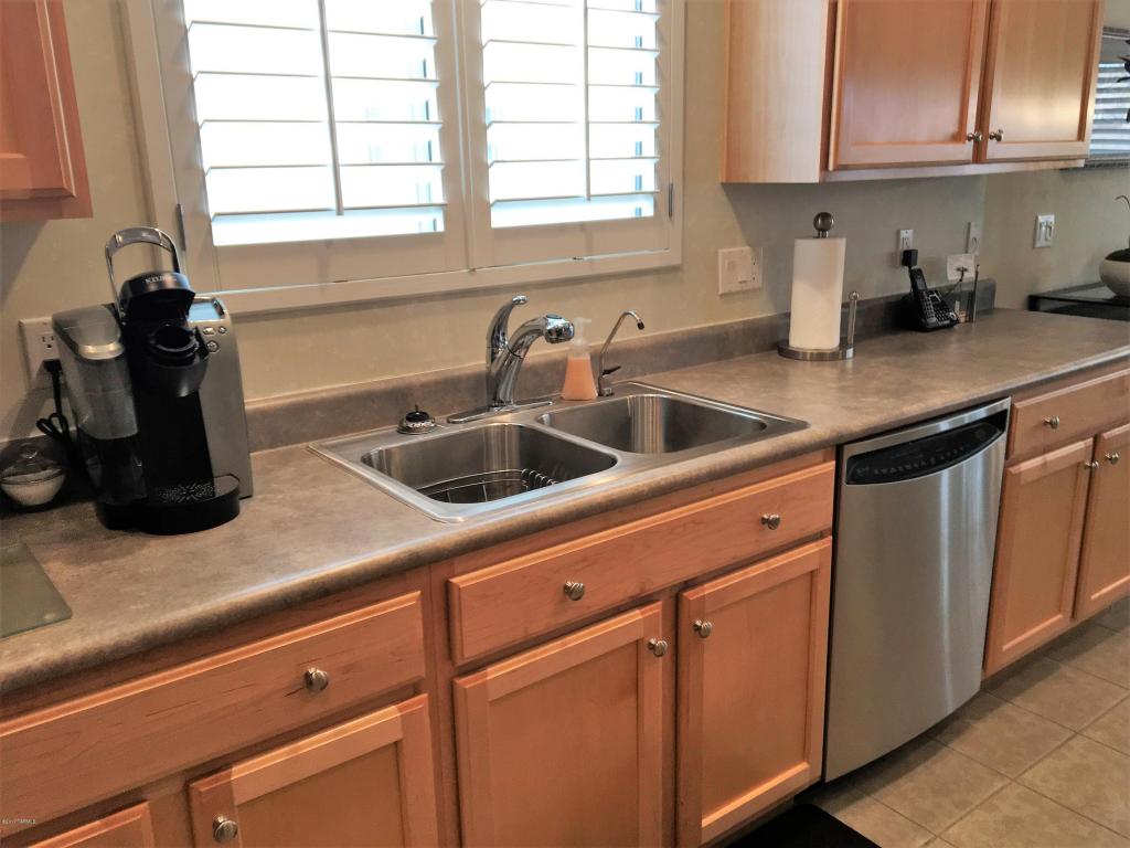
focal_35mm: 29
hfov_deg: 61.7
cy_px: 424
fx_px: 947
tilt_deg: -17.0
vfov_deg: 48.2
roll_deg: +2.5
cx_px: 565
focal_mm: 4.15
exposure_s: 1/30
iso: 50
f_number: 2.2
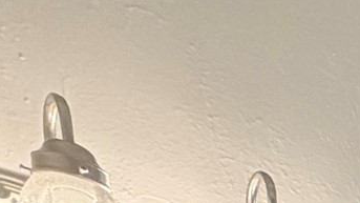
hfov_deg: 13.8
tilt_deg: -8.6
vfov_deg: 8.4
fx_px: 869
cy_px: 772
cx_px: 920
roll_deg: +1.0
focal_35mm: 91
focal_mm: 2.22
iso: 160
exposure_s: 1/60
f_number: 2.2
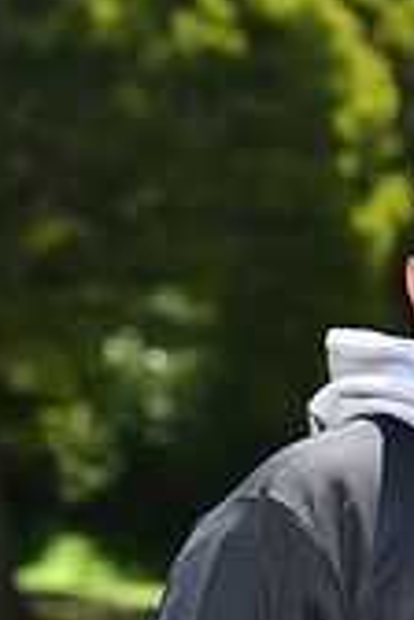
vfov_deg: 6.6
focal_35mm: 310
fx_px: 5347
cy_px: 805
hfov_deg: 4.4
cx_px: 615
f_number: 5
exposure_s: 1/200
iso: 80
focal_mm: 90
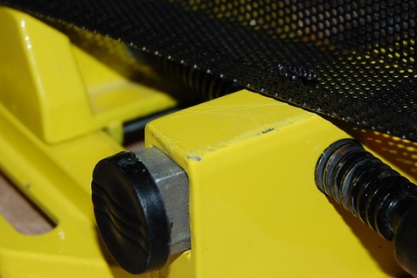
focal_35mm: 177
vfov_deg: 7.7
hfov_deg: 11.6
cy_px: 70
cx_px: 233
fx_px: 2051
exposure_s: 1/125
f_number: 5.6
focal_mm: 55
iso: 200
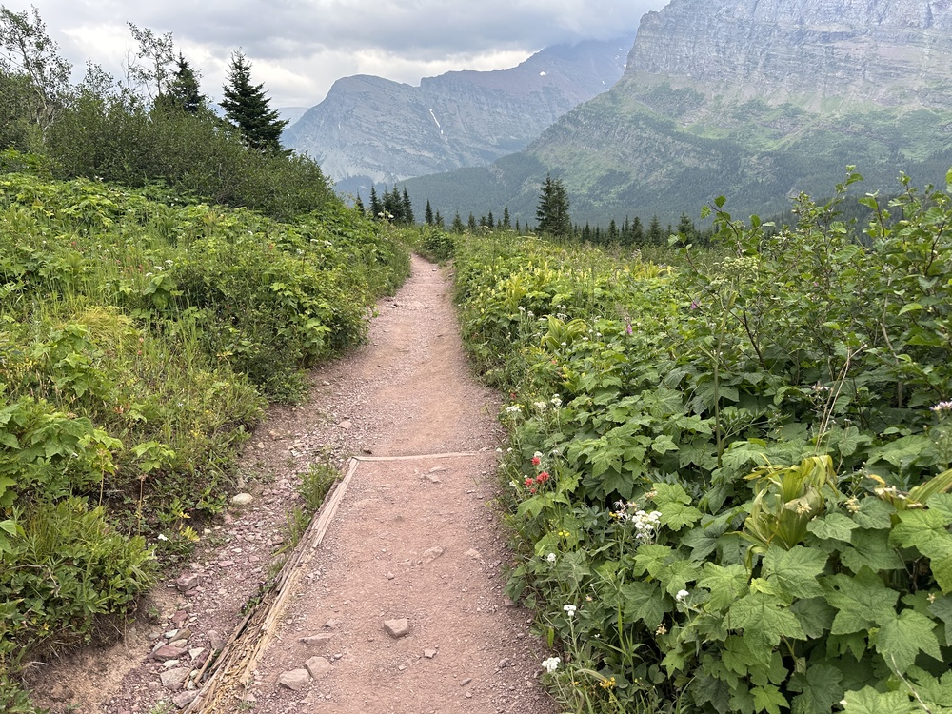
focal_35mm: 24
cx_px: 476
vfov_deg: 56.8
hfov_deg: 71.6
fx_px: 660
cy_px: 357
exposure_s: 1/1019
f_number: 1.78
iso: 80
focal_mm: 6.86
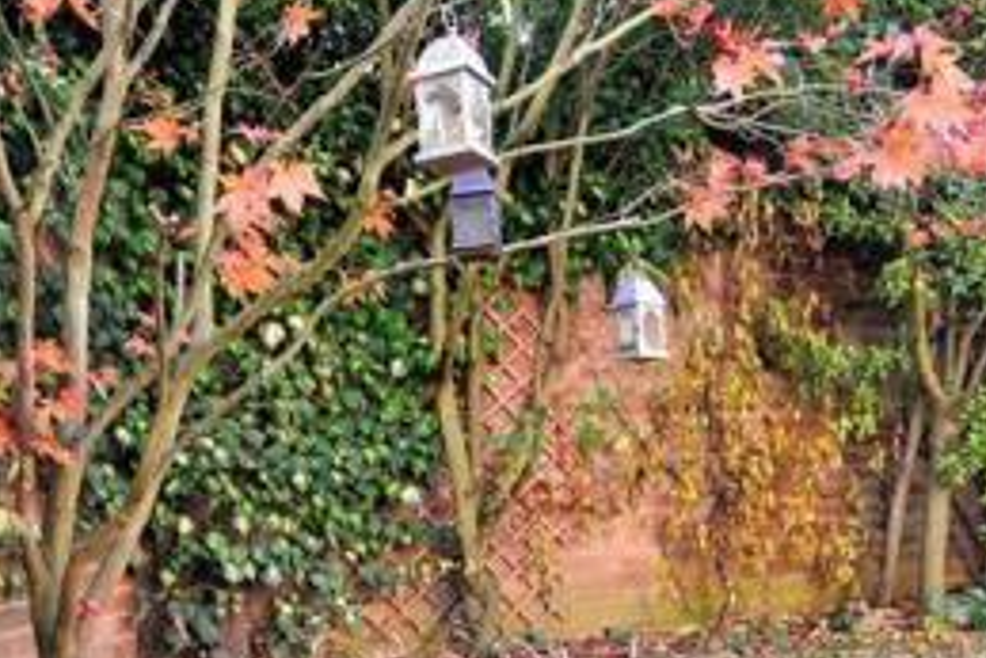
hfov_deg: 50.6
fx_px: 1041
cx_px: 453
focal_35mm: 38
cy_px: 474
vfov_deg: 34.5
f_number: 4
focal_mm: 10
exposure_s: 1/25
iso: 200
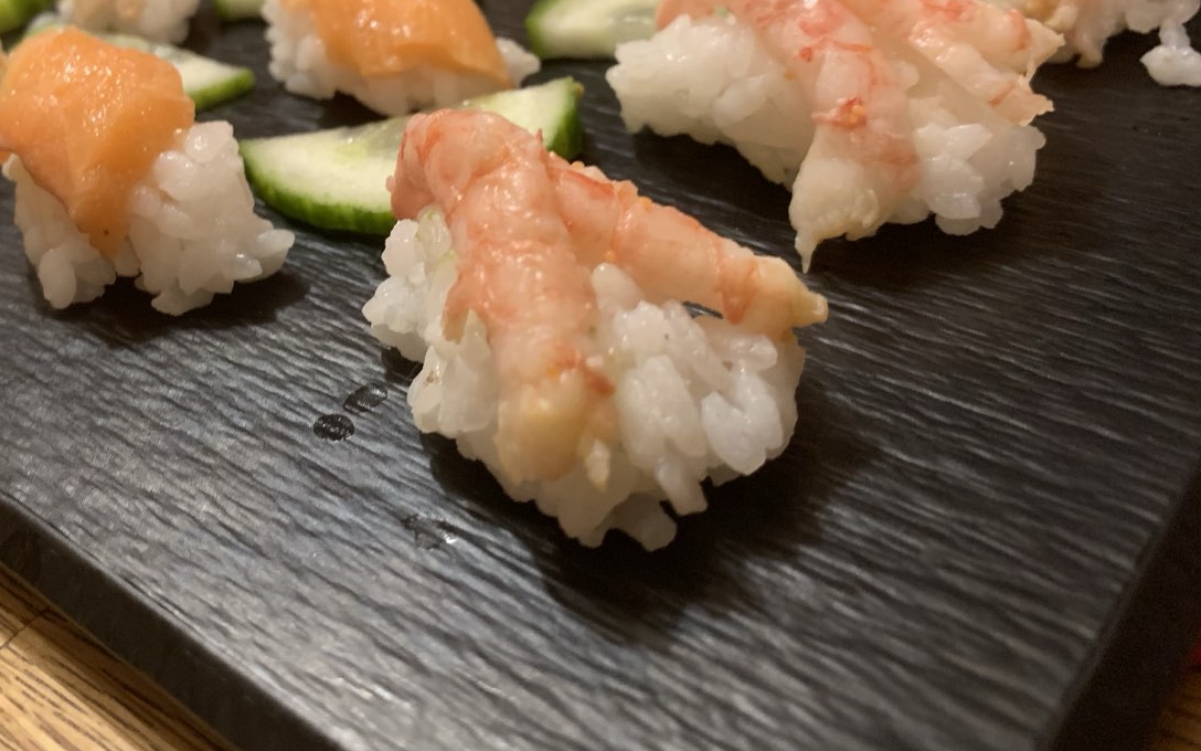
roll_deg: +10.1
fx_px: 1244
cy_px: 191
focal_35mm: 38
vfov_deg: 33.0
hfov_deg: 50.4
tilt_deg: -28.8
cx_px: 376
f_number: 1.8
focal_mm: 4.25
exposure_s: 1/25
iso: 320
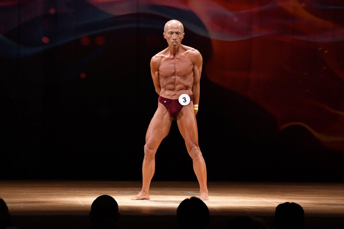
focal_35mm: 240
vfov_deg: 5.7
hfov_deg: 8.6
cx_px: 172
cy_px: 114
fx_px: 2292
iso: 4000
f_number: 5.6
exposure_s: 1/400
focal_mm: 160
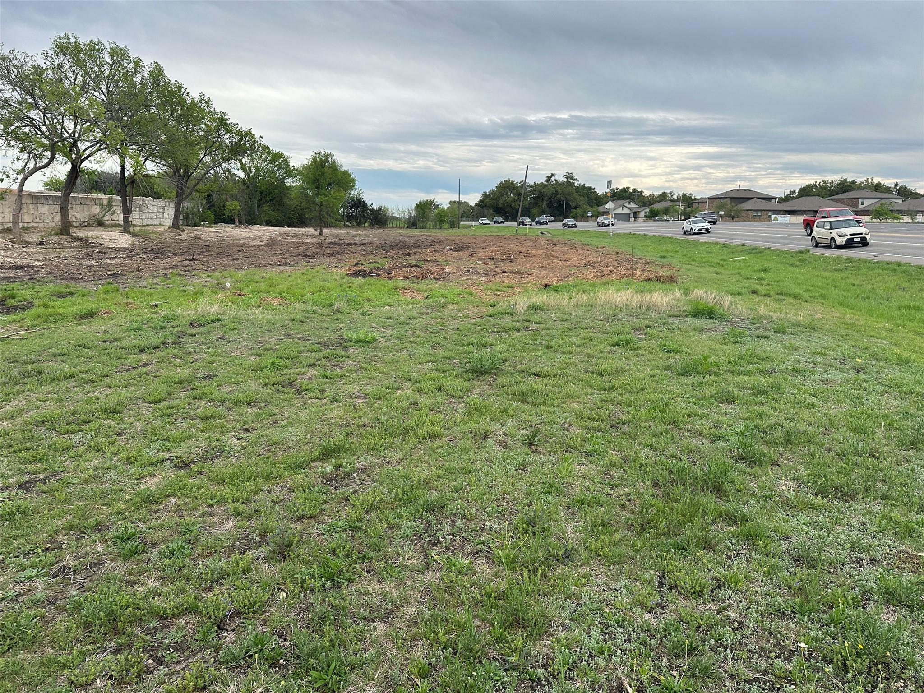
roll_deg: -0.3
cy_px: 346
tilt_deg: -10.3
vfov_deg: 56.8
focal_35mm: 24
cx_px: 462
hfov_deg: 71.6
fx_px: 641
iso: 80
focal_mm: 6.86
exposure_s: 1/1664
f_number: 1.78
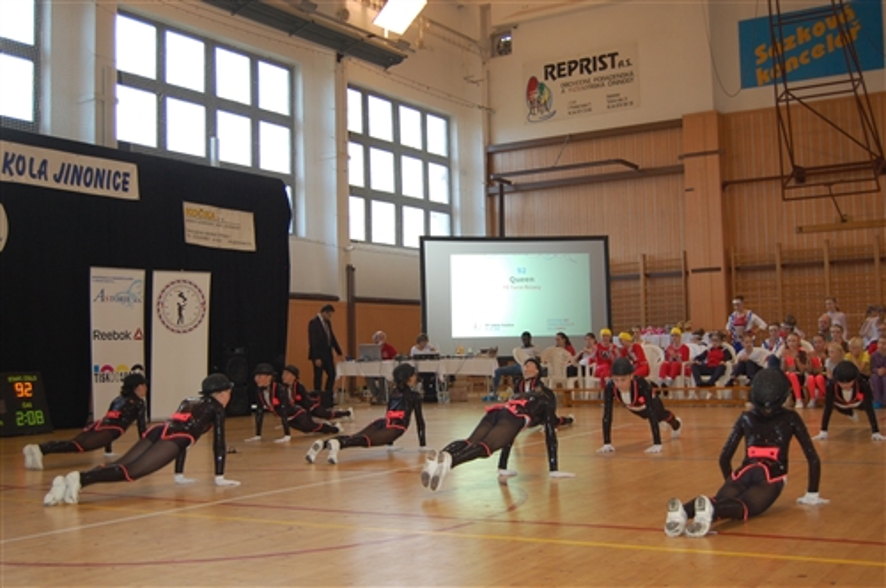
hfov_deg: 46.5
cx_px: 443
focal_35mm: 42
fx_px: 1032
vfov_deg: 31.8
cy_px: 294
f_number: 4.2
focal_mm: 28
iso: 400
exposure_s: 1/80
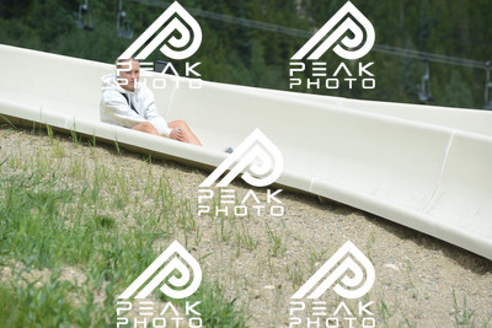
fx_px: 2666
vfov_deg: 7.0
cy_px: 164
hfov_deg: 10.5
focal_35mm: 195
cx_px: 246
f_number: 6.3
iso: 250
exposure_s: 1/640
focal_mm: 195
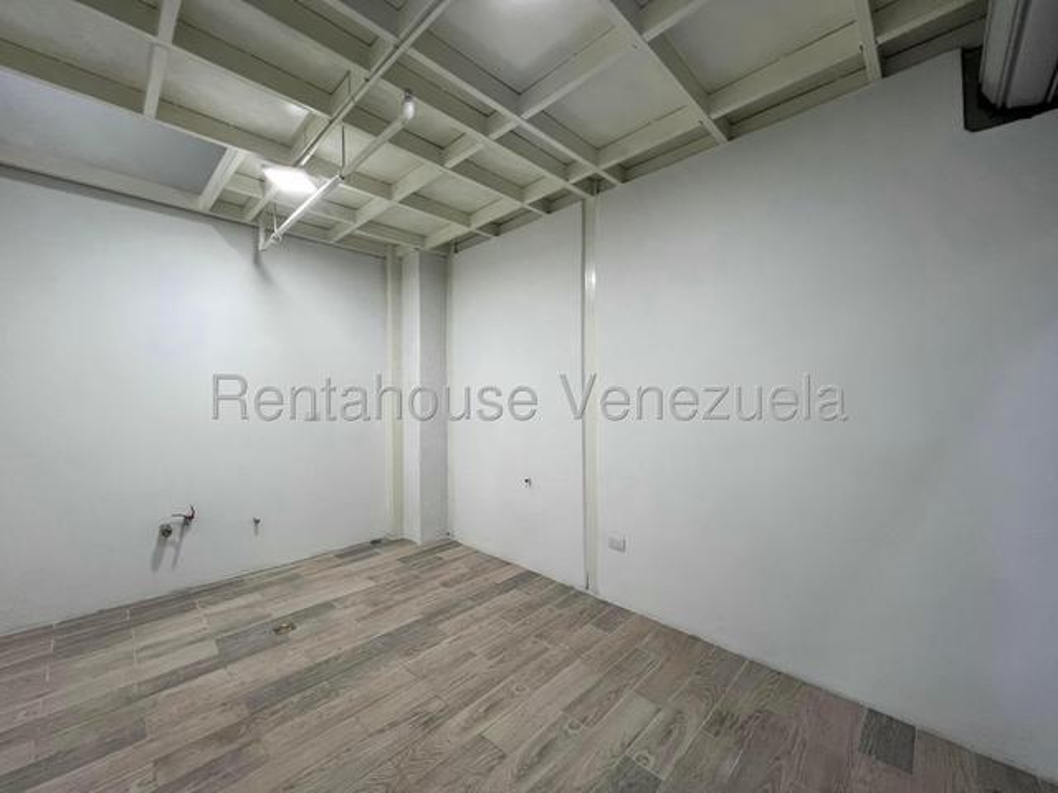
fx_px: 397
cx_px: 529
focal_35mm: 13
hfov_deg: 106.2
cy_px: 396
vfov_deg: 89.9
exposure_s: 1/120
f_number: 1.8
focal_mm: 1.57
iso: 125
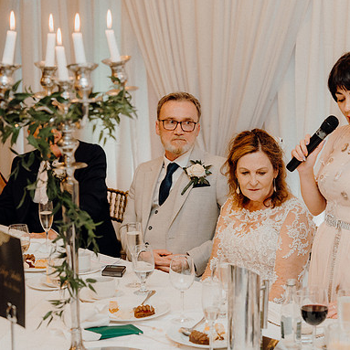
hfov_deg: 19.2
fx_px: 1030
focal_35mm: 90
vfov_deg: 19.3
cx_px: 248
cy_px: 174
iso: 2500
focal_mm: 70
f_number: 3.5
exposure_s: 1/200
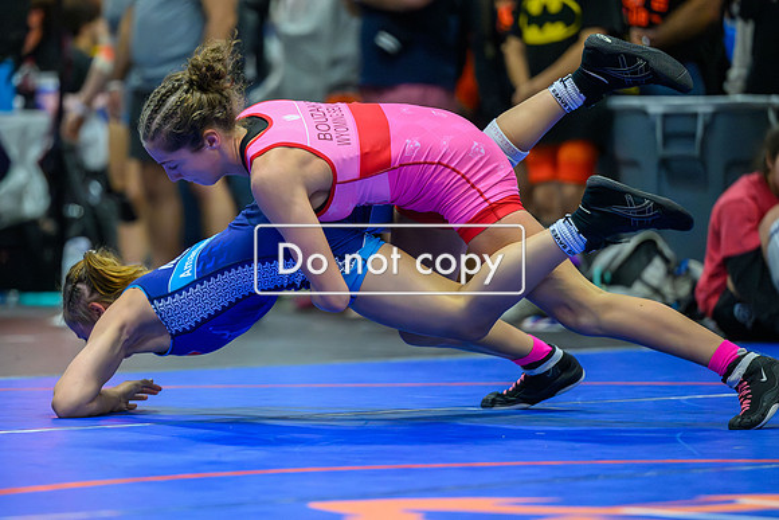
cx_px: 333
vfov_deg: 6.3
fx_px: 4748
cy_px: 204
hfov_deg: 9.4
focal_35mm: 219
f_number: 2.8
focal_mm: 180
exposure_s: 1/800
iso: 11400
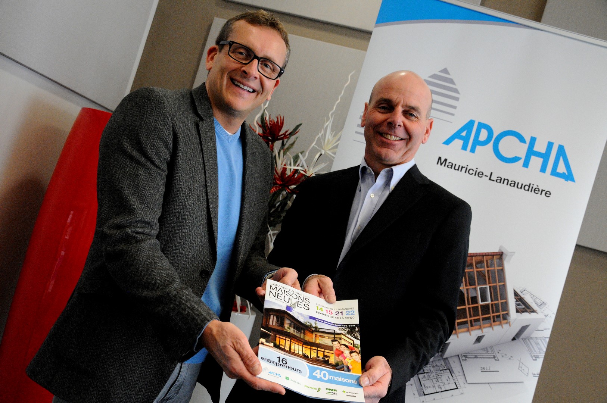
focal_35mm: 38
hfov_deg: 51.3
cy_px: 202
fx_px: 632
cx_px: 304
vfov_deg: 35.4
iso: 2000
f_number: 5
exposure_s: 1/100
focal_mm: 25
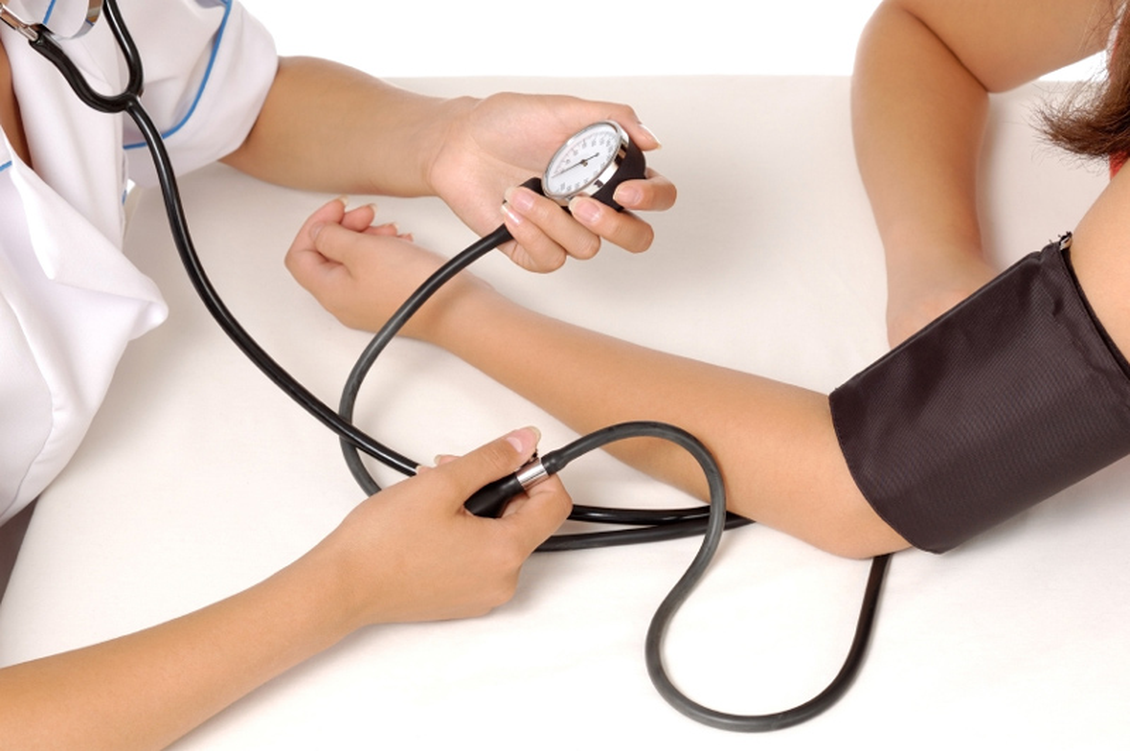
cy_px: 376
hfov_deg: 27.0
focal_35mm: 75
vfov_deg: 18.2
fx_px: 2352
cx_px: 565
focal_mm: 50
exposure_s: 1/500
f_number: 7.1
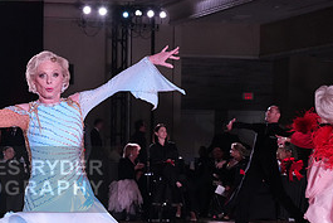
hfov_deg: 19.1
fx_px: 953
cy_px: 180
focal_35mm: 103
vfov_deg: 13.2
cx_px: -19
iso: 5000
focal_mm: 47
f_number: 6.3
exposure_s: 1/320
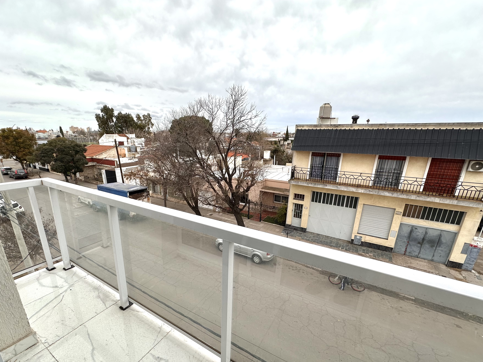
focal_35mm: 16
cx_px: 220
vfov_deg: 77.8
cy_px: 203
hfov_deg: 94.3
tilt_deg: -17.5
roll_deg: +0.1
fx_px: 223
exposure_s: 1/400
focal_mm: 2.22
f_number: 2.2
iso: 40
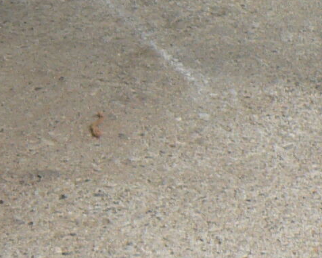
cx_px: -135
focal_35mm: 189
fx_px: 1802
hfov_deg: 9.9
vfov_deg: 8.1
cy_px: -5
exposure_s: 1/200
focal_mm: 6
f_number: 2.8
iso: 80
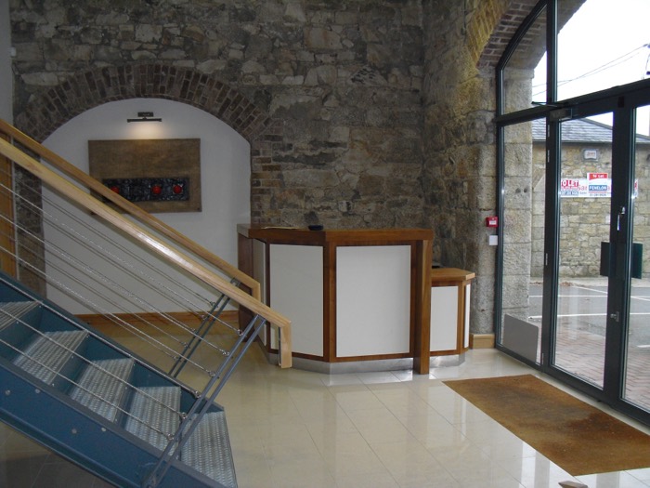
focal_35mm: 36
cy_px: 244
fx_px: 676
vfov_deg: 39.7
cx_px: 325
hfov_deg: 51.4
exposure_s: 1/125
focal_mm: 6.3
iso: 200
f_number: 3.1
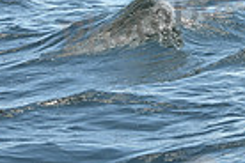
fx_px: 2007
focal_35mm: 295
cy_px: -105
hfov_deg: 6.9
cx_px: 403
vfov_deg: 4.6
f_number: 7.1
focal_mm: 70
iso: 250
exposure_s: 1/1250
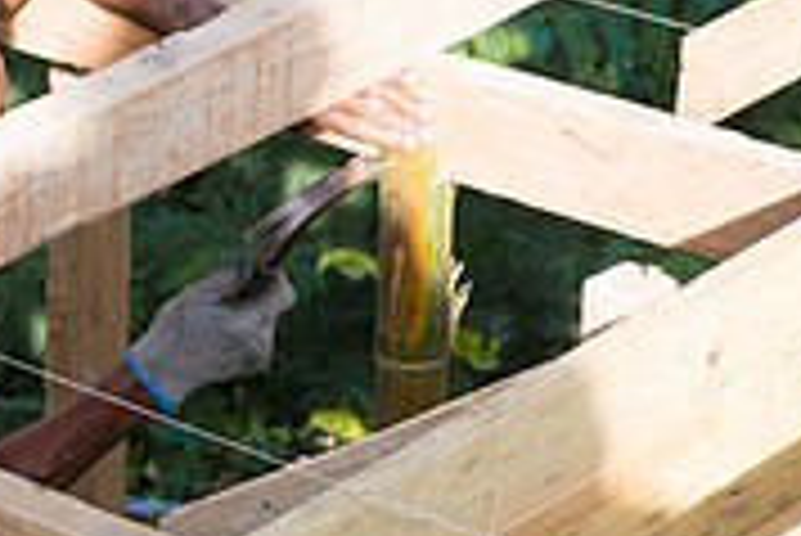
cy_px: 178
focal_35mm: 215
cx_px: -166
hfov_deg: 9.4
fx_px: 4788
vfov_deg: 6.4
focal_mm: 66
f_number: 6.3
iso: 64
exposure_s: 1/125
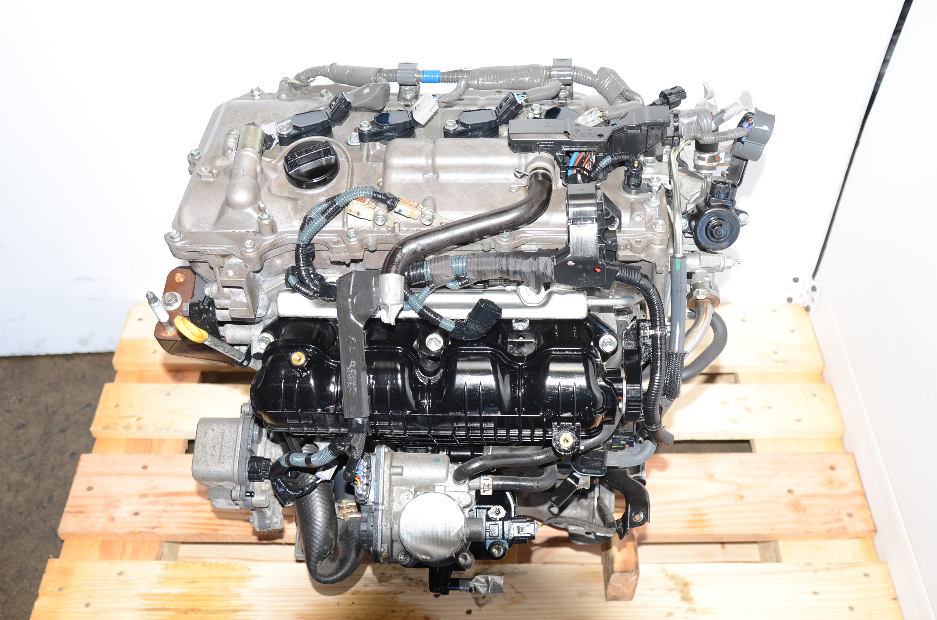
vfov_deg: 36.7
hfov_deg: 53.2
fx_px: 935
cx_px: 468
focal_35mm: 36
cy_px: 310
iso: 100
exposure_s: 1/60
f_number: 4.5
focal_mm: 24
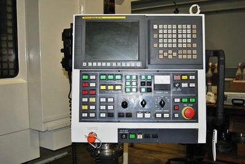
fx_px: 266
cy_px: 82
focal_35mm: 39
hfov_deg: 49.5
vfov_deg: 34.3
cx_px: 122
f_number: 4
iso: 200
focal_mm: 26
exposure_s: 1/60
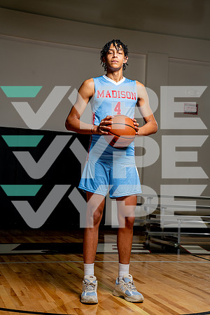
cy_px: 158
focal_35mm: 56
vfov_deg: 35.6
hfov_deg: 24.2
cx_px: 105
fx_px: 490
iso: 250
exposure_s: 1/250
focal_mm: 56
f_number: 7.1
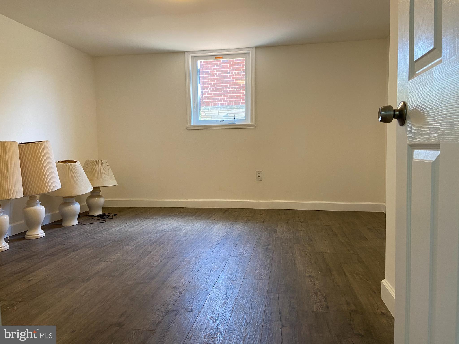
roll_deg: +0.8
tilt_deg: -5.2
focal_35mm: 26
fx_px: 345
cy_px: 172
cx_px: 230
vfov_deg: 53.1
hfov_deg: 67.3
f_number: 1.8
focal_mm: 4.25
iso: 80
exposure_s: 1/60
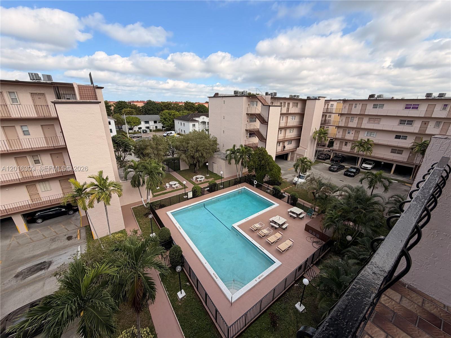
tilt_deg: -19.8
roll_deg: -0.8
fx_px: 182
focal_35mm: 14
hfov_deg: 102.1
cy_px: 169
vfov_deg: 85.7
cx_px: 226
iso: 32
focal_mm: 2.22
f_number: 2.2
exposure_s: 1/770
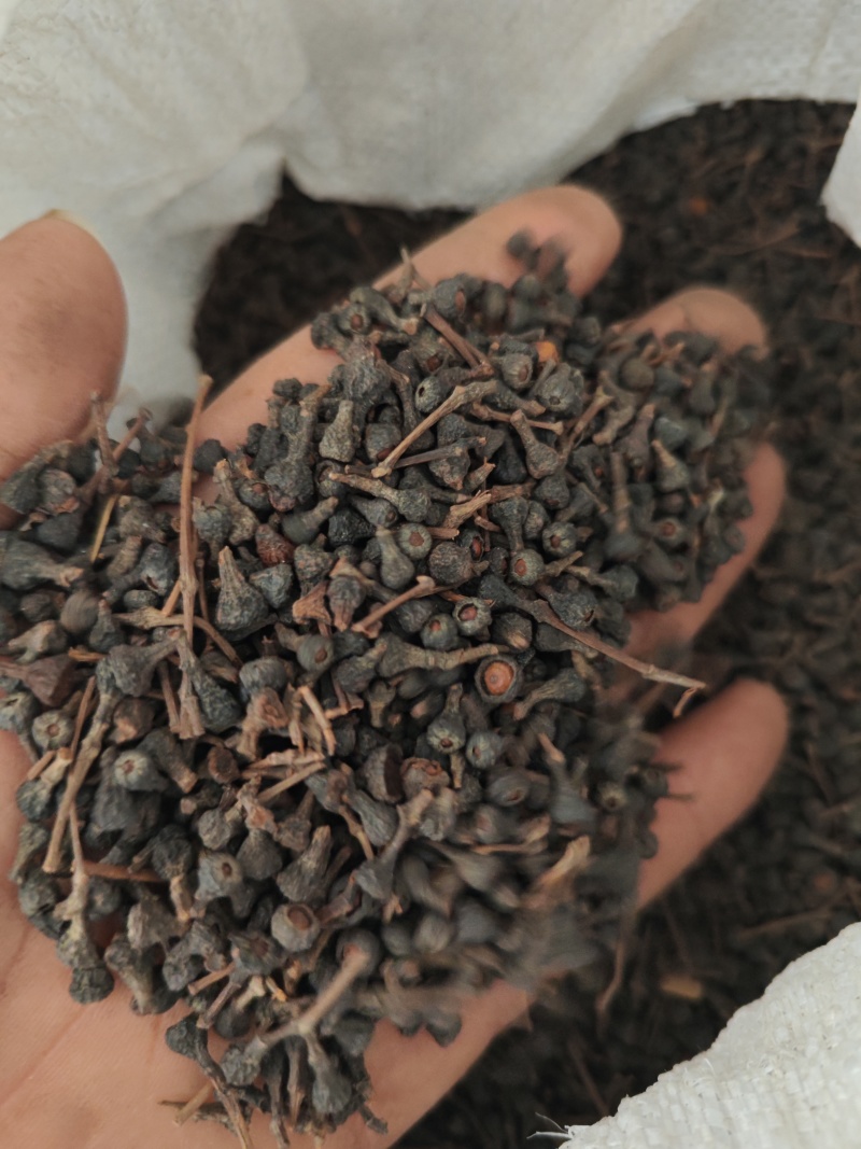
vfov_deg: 71.6
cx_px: 430
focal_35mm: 24
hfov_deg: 56.8
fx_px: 796
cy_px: 574
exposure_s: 1/25
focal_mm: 5.84
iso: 1250
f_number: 1.6
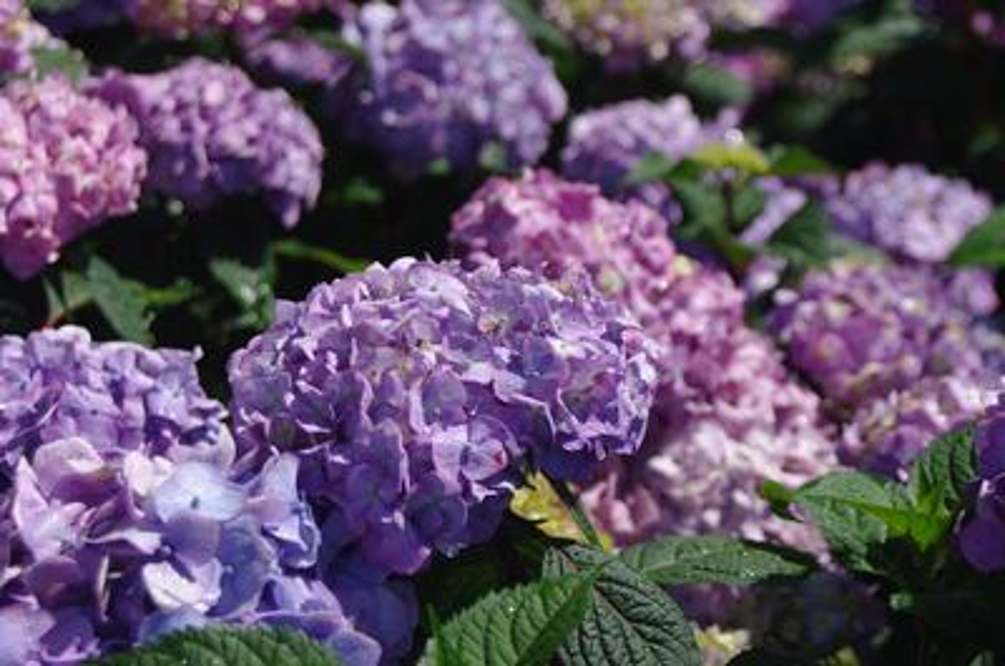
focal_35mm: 120
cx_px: 502
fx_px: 3343
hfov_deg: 17.1
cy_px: 333
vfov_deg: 11.4
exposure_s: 1/200
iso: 100
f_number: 8
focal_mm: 80
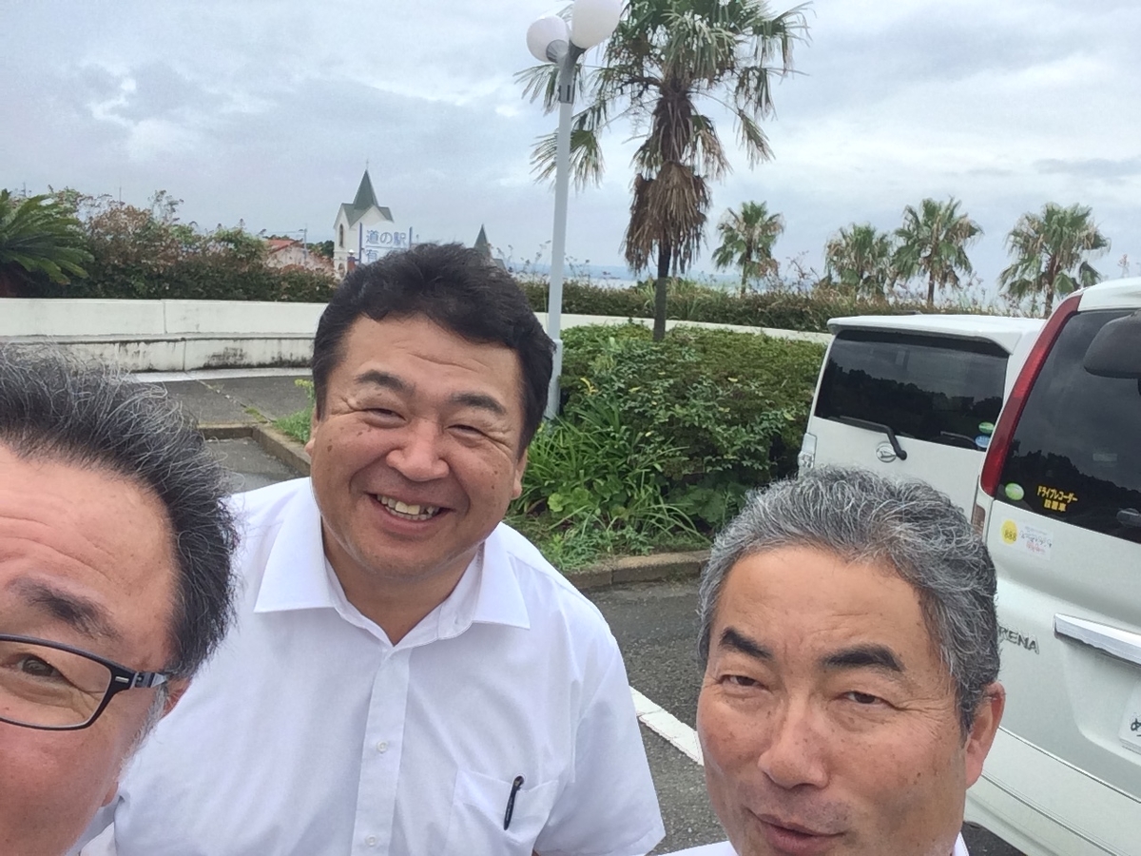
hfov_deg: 58.4
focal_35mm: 31
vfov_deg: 45.4
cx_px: 570
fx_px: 1022
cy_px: 428
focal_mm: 2.15
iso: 50
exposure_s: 1/866
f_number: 2.4
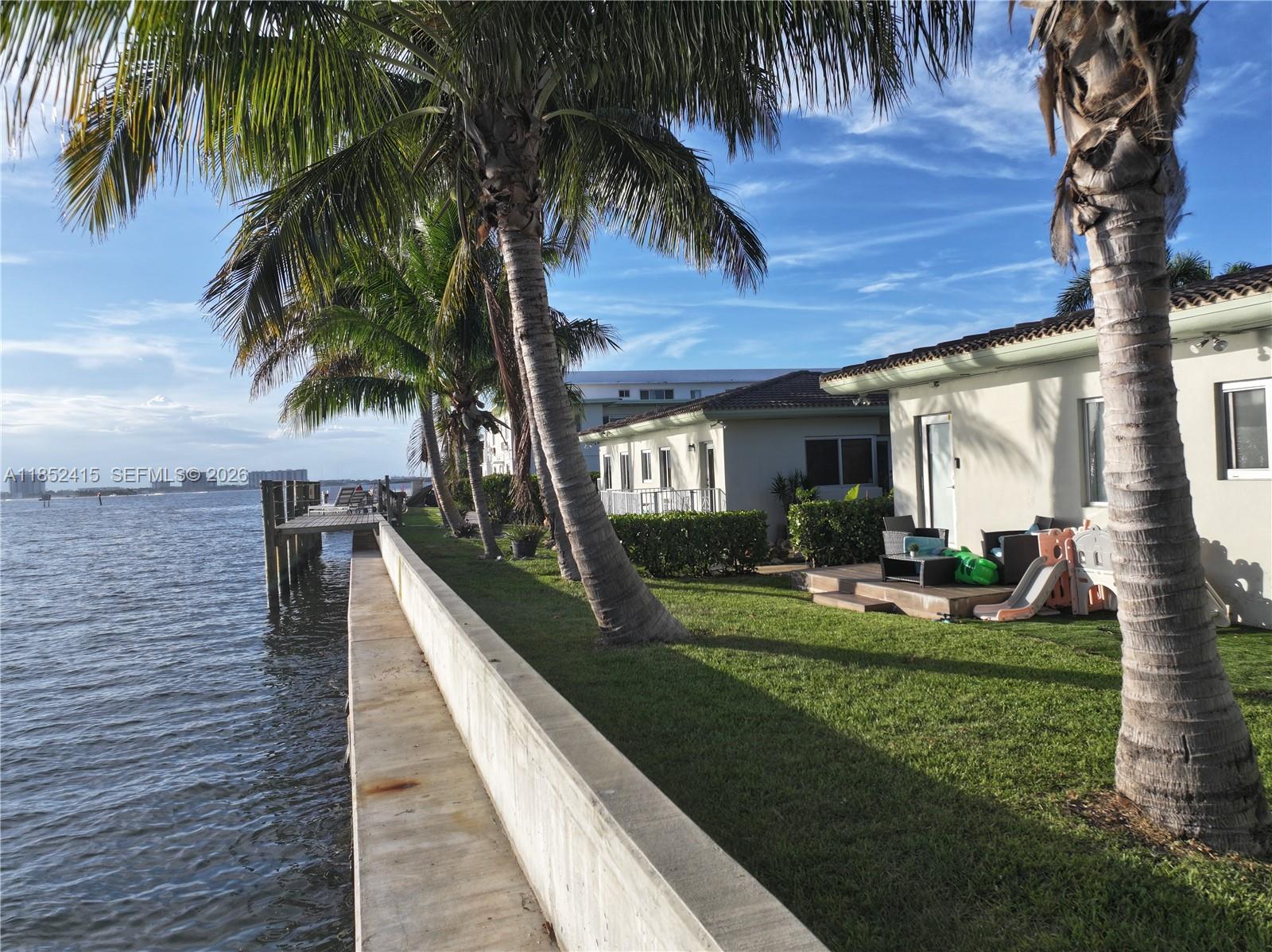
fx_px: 881
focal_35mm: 24
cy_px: 476
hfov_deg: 71.6
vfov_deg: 56.8
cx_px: 636
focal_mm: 12.29
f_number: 2.8
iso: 120
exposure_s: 1/1600
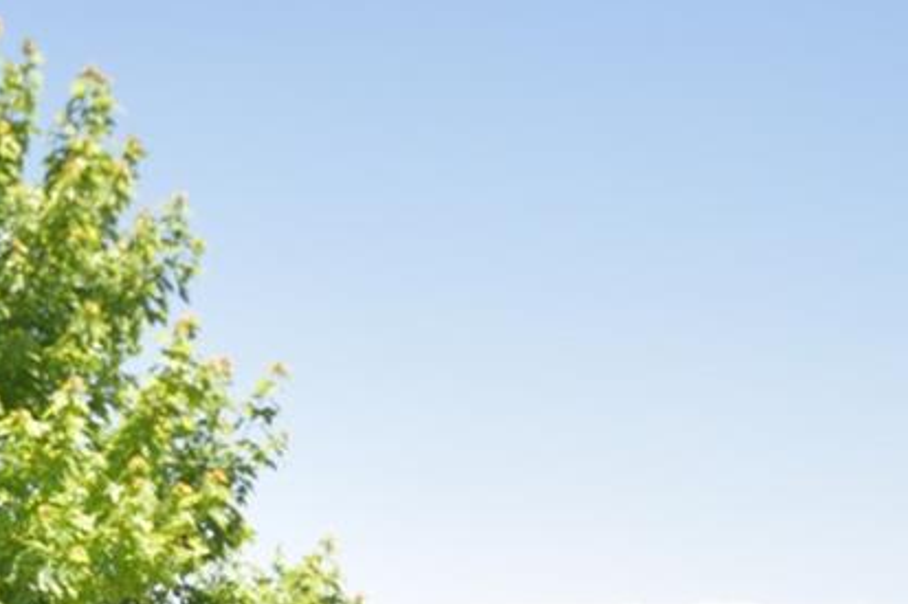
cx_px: -198
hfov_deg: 20.4
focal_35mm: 93
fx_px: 2345
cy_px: 1094
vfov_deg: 13.2
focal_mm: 16
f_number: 5
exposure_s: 1/200
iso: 220
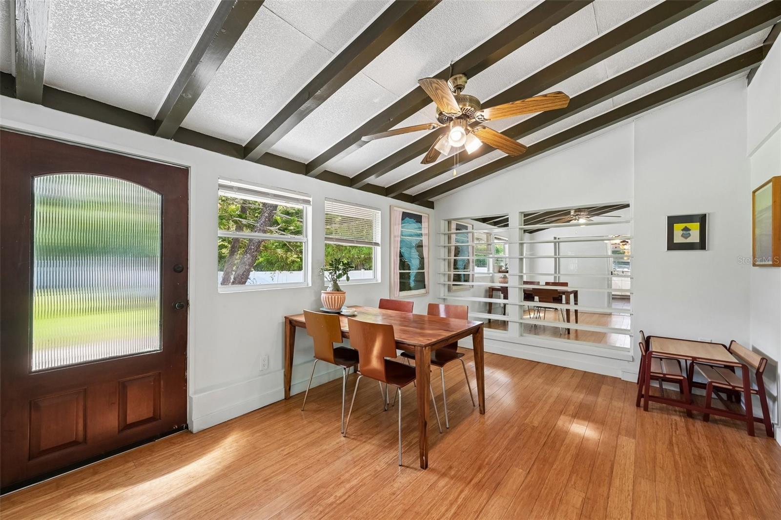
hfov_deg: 104.3
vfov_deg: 81.2
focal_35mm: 14
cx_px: 390
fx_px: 304
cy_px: 260
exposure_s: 1/30
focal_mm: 14
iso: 400
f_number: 8
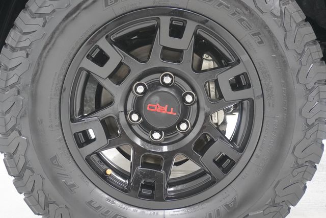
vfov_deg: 26.5
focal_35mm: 51
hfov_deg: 38.9
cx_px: 163
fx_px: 462
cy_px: 109
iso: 3200
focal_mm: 34
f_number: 5
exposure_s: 1/160
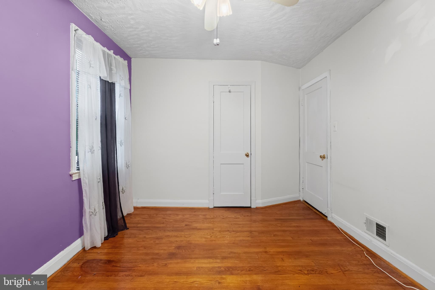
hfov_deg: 96.8
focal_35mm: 16
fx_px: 193
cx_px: 218
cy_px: 145
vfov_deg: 73.7
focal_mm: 16
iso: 3200
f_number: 7.1
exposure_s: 1/13
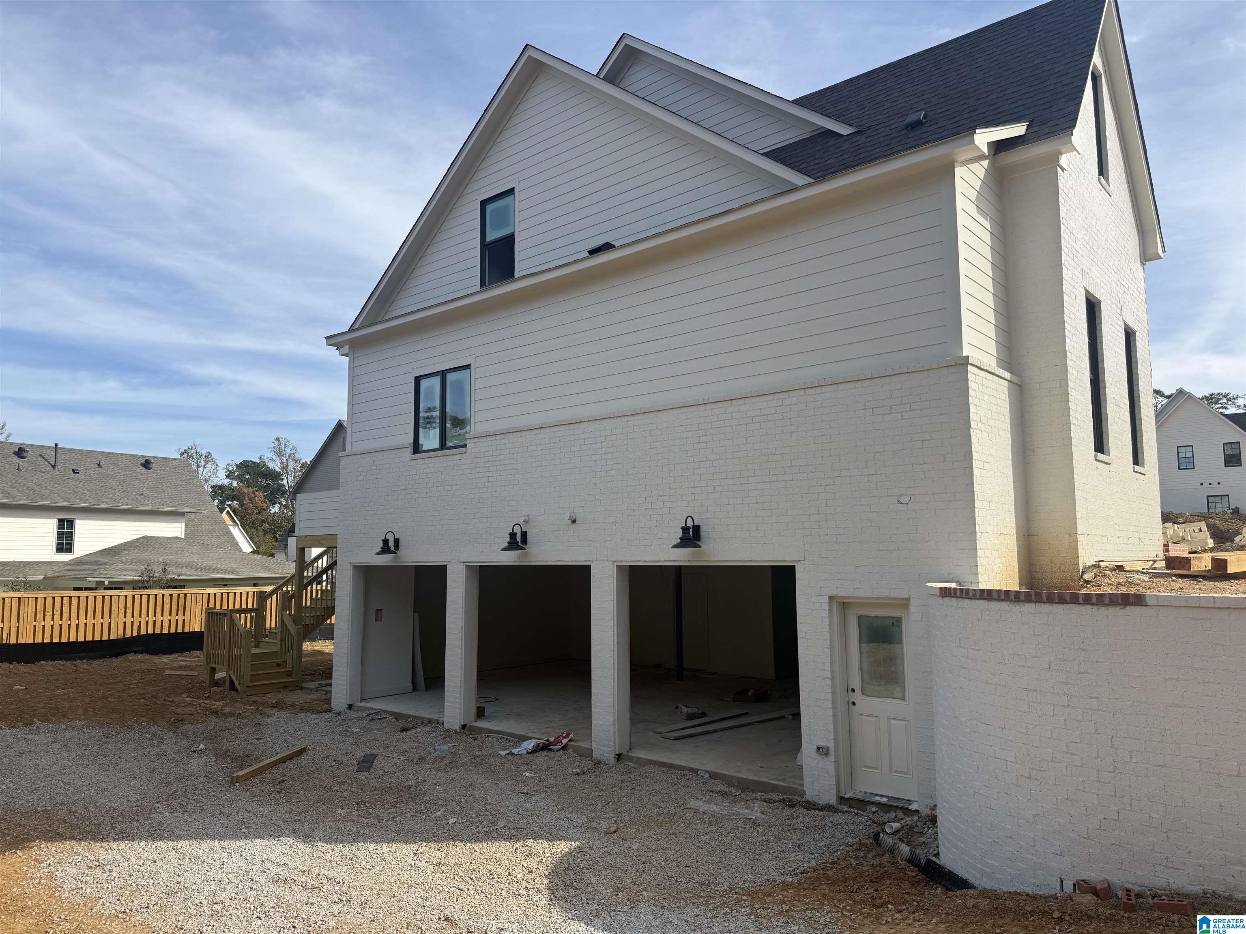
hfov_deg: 71.6
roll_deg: +0.4
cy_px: 467
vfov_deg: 56.8
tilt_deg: +6.2
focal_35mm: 24
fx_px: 864
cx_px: 623
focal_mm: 6.76
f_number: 1.78
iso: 80
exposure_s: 1/3759
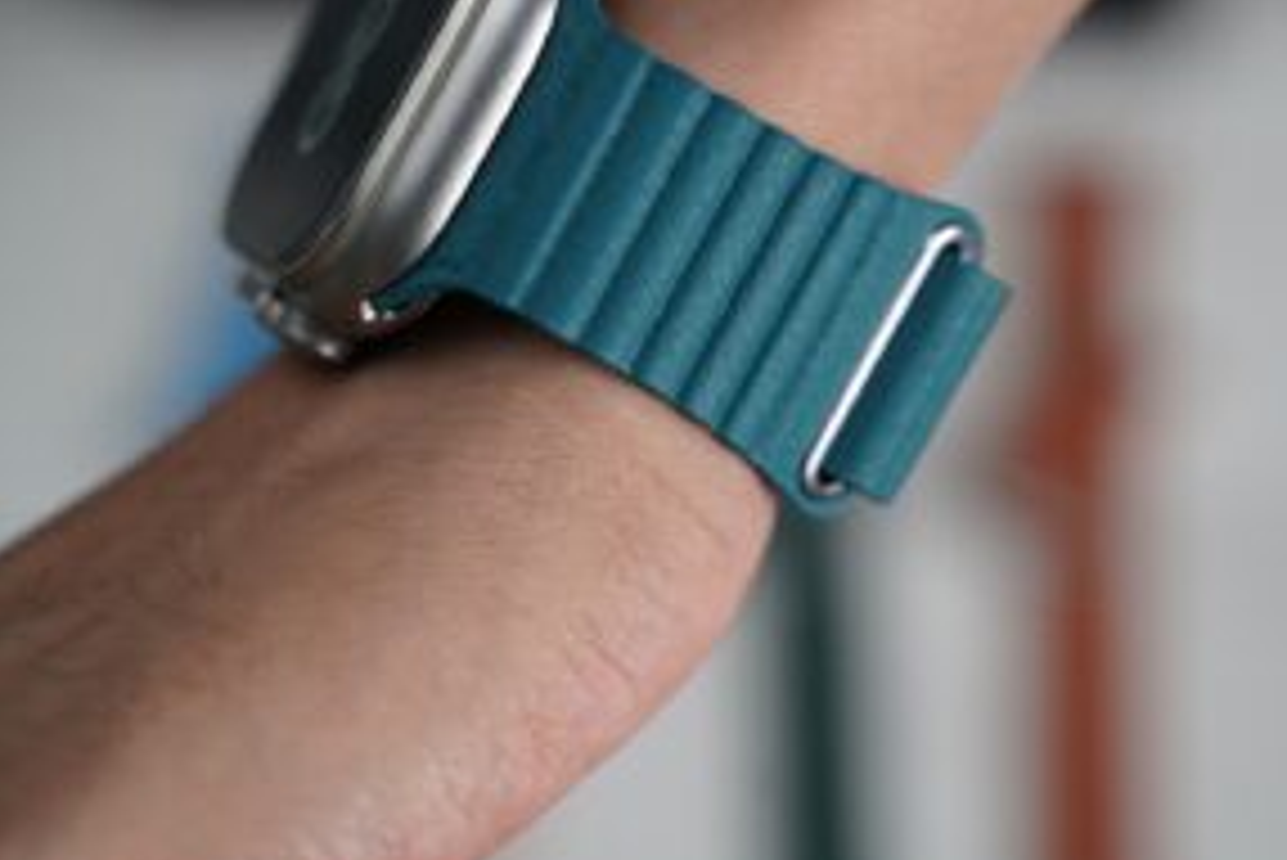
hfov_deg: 23.1
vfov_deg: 15.5
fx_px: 3147
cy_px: 304
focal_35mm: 88
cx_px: 603
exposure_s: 1/125
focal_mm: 63
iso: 1250
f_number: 3.5
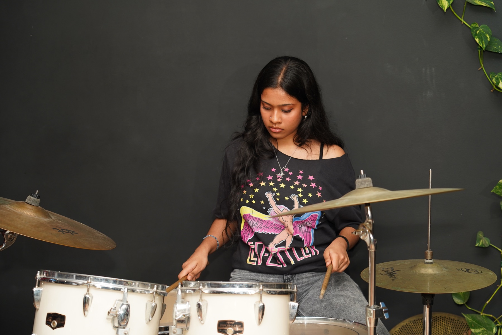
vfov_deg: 16.7
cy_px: 168
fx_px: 1143
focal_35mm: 82
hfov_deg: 24.8
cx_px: 251
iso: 640
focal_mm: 82
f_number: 5
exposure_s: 1/125
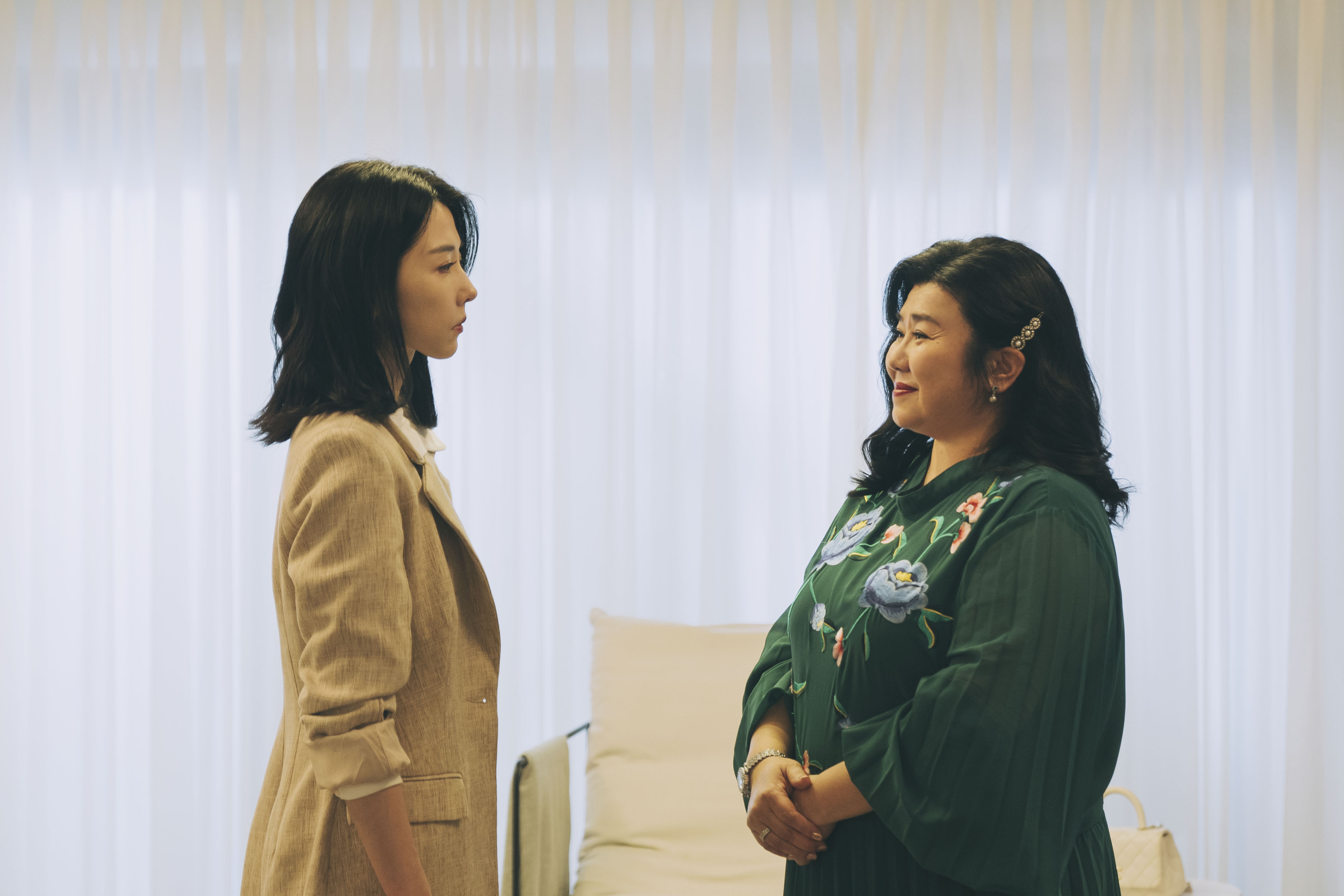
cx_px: 672
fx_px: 3136
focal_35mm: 84
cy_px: 448
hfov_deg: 24.2
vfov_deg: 16.3
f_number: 2.8
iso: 1000
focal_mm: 56
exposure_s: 1/50
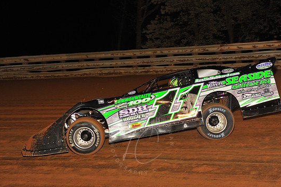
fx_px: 593
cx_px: 142
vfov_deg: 17.9
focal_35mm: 76
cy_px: 95
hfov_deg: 26.7
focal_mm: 70
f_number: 7.1
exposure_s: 1/320
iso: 800
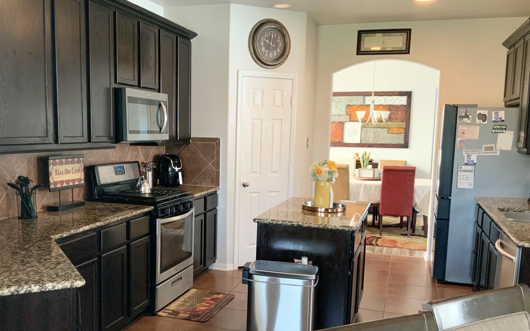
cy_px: 197
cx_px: 217
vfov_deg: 34.3
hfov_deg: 52.5
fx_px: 534
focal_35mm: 37
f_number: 1.8
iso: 250
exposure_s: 1/60
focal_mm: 3
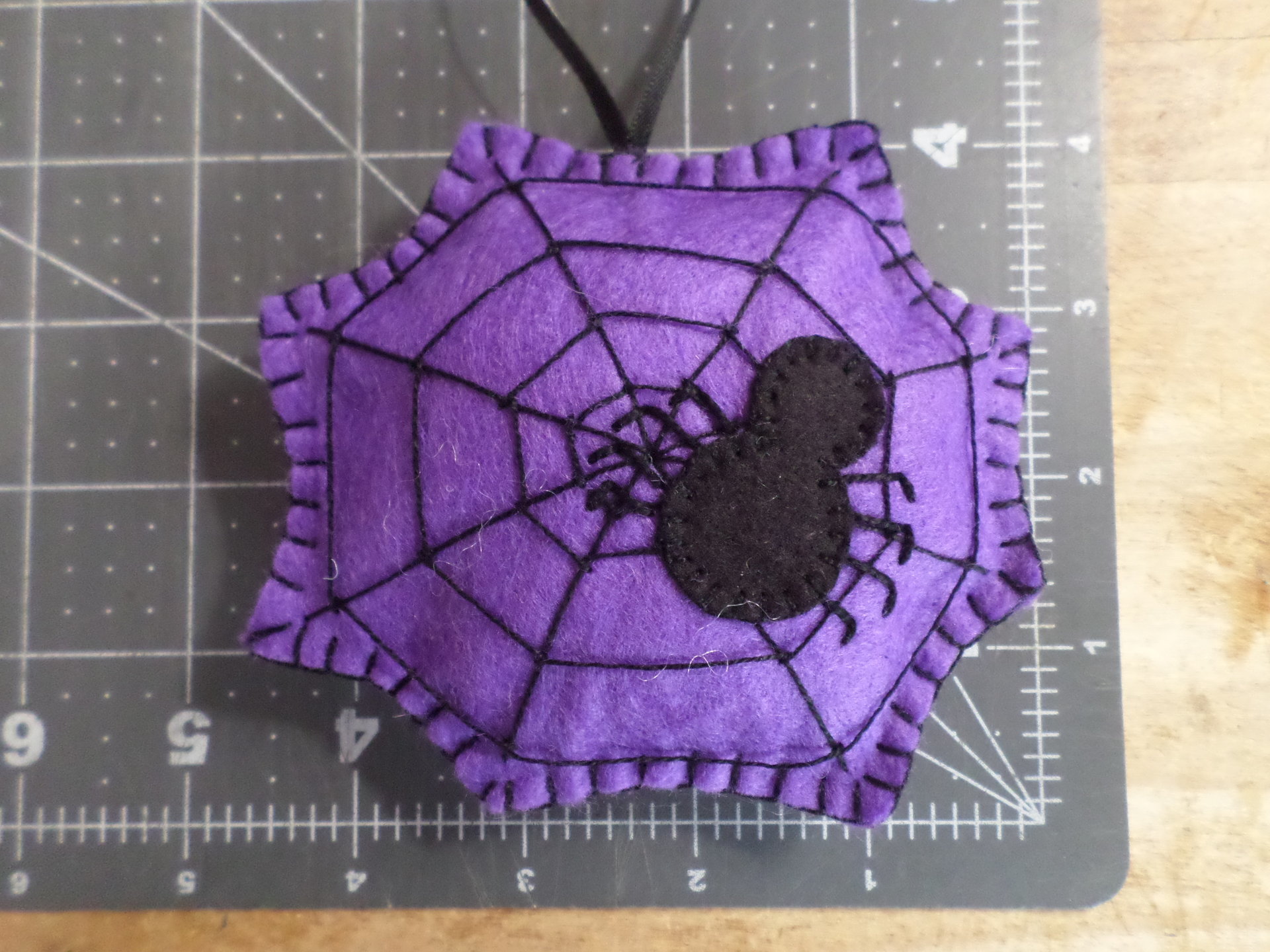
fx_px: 917
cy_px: 476
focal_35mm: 25
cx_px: 635
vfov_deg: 54.9
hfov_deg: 69.4
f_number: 2.5
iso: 400
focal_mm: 4.5
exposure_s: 1/30
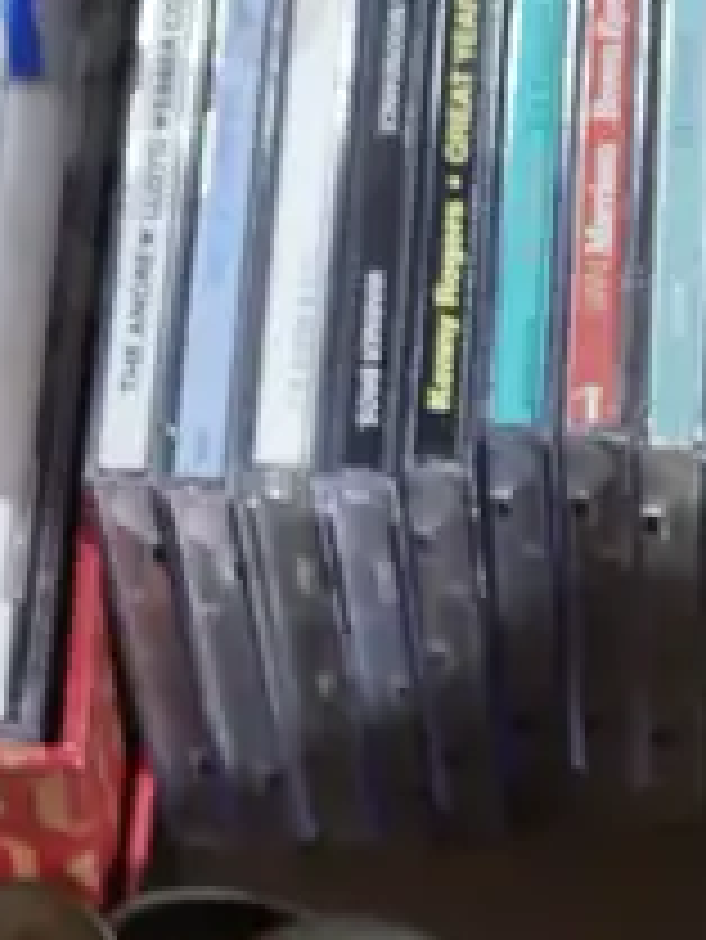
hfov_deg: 8.4
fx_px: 4781
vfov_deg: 11.0
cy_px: -265
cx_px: 405
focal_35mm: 176
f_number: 4
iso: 1600
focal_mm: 18
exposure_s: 1/60
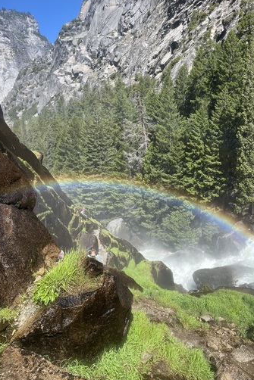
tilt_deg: -13.3
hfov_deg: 46.4
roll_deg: +1.9
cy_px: 188
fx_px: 296
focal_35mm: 28
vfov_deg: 65.5
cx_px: 136
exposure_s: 1/1890
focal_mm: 5.1
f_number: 1.6
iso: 50
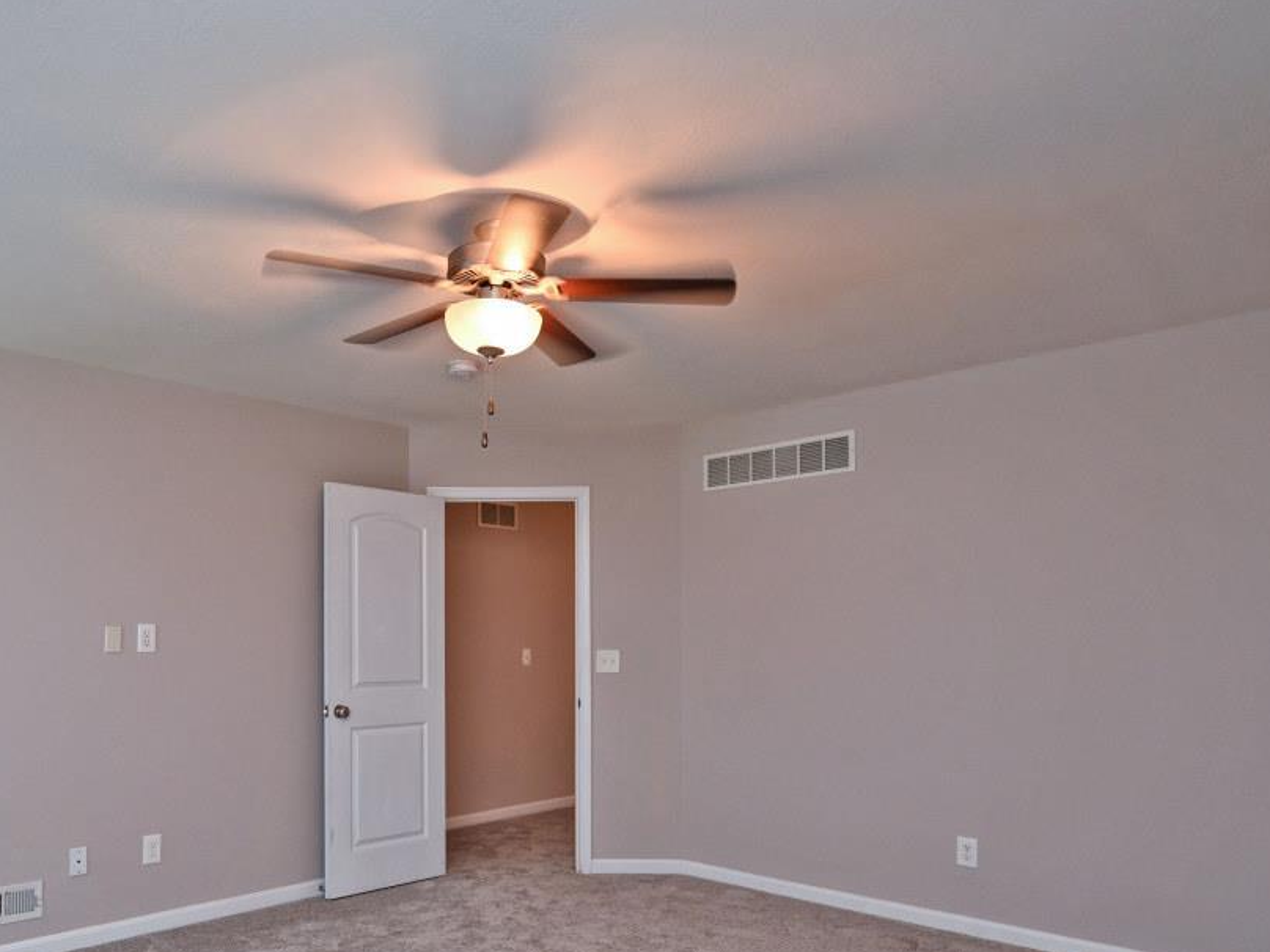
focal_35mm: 25
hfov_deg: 67.7
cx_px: 435
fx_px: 917
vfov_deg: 53.9
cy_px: 628
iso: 400
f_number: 4
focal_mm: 14
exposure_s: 1/60
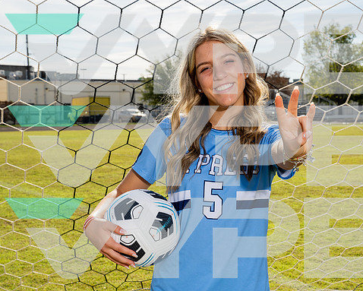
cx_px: 200
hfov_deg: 28.7
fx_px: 709
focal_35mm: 66
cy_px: 146
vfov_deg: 23.2
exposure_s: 1/250
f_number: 11
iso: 200
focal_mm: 58
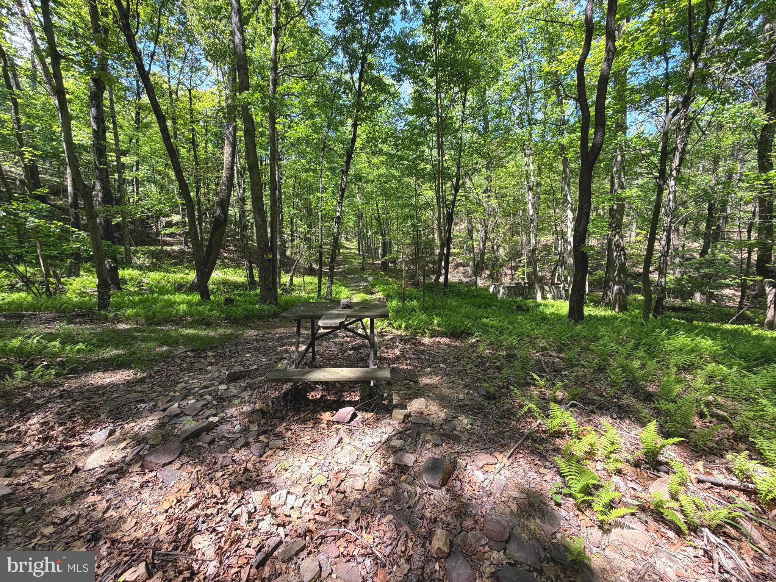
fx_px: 314
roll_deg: +2.0
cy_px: 291
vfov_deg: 85.7
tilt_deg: -5.2
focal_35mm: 14
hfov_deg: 102.1
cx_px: 388
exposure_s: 1/159
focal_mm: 2.22
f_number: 2.2
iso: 40
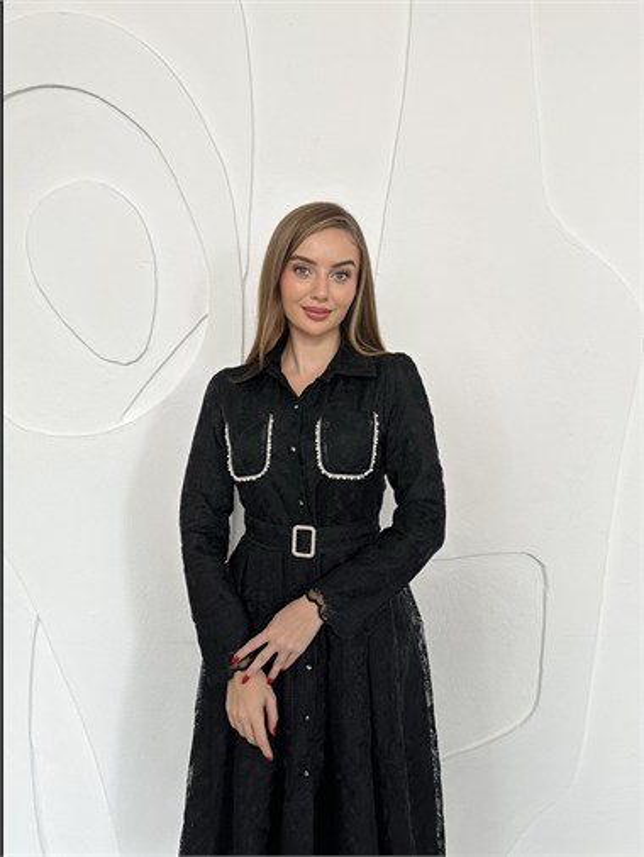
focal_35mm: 24
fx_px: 595
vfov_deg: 71.6
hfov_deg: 56.9
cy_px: 428
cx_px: 322
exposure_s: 1/60
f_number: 1.78
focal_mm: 6.86
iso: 250
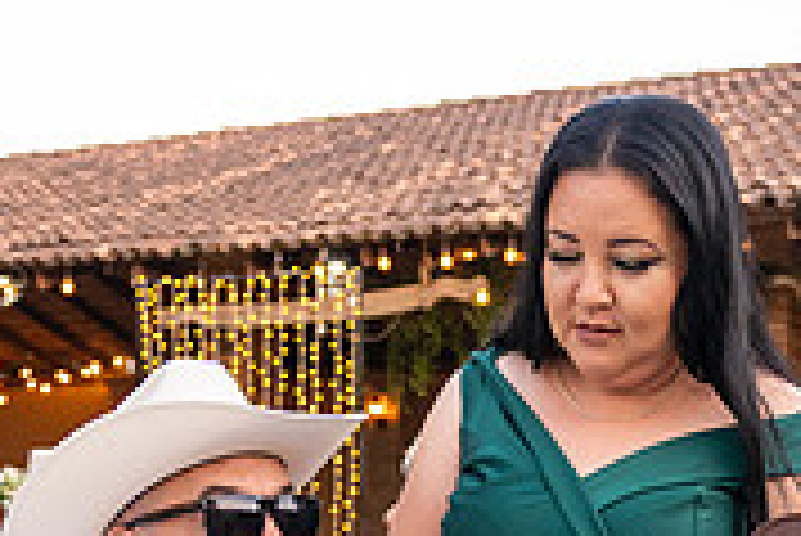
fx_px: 2026
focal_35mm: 91
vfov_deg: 14.2
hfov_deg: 22.2
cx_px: 594
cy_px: 786
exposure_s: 1/400
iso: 1000
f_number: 4
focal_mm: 28
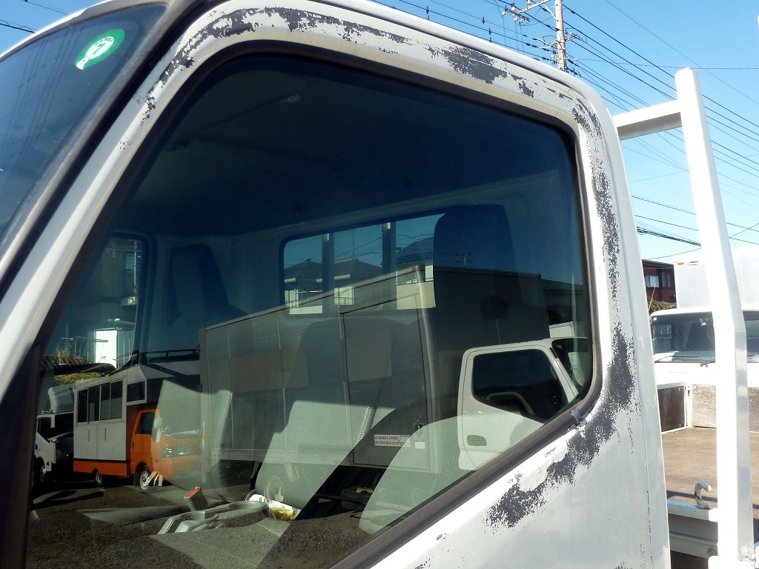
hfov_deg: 60.0
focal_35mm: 30
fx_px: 658
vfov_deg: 46.8
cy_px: 284
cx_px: 380
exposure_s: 1/320
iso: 80
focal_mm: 5
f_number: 4
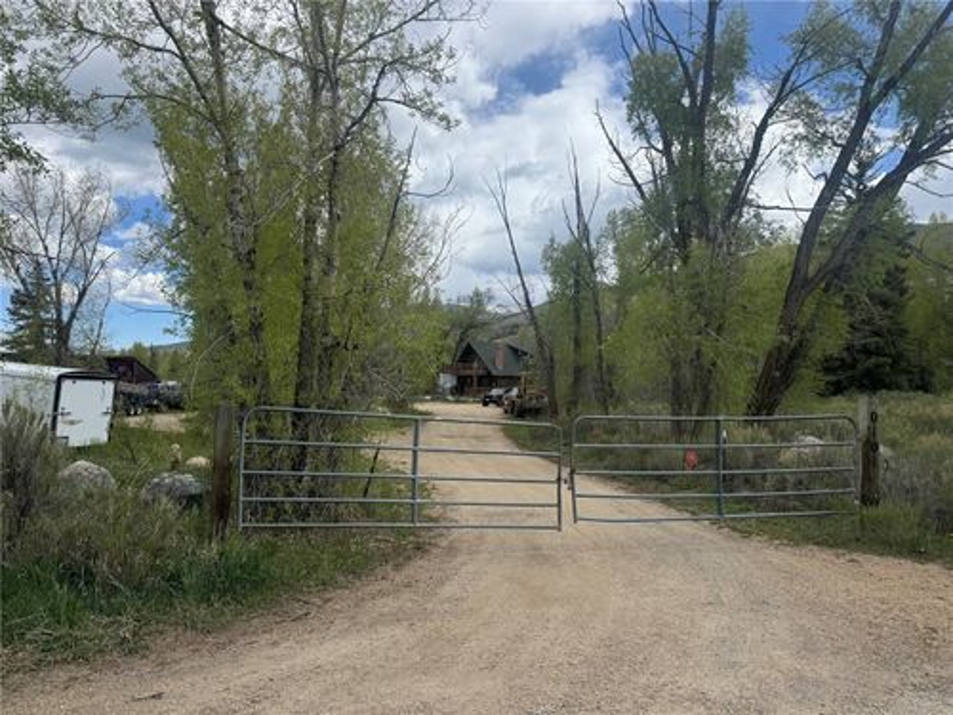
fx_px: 661
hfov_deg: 71.6
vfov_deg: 56.8
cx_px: 476
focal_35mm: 24
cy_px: 358
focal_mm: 6.76
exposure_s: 1/4310
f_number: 1.78
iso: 80
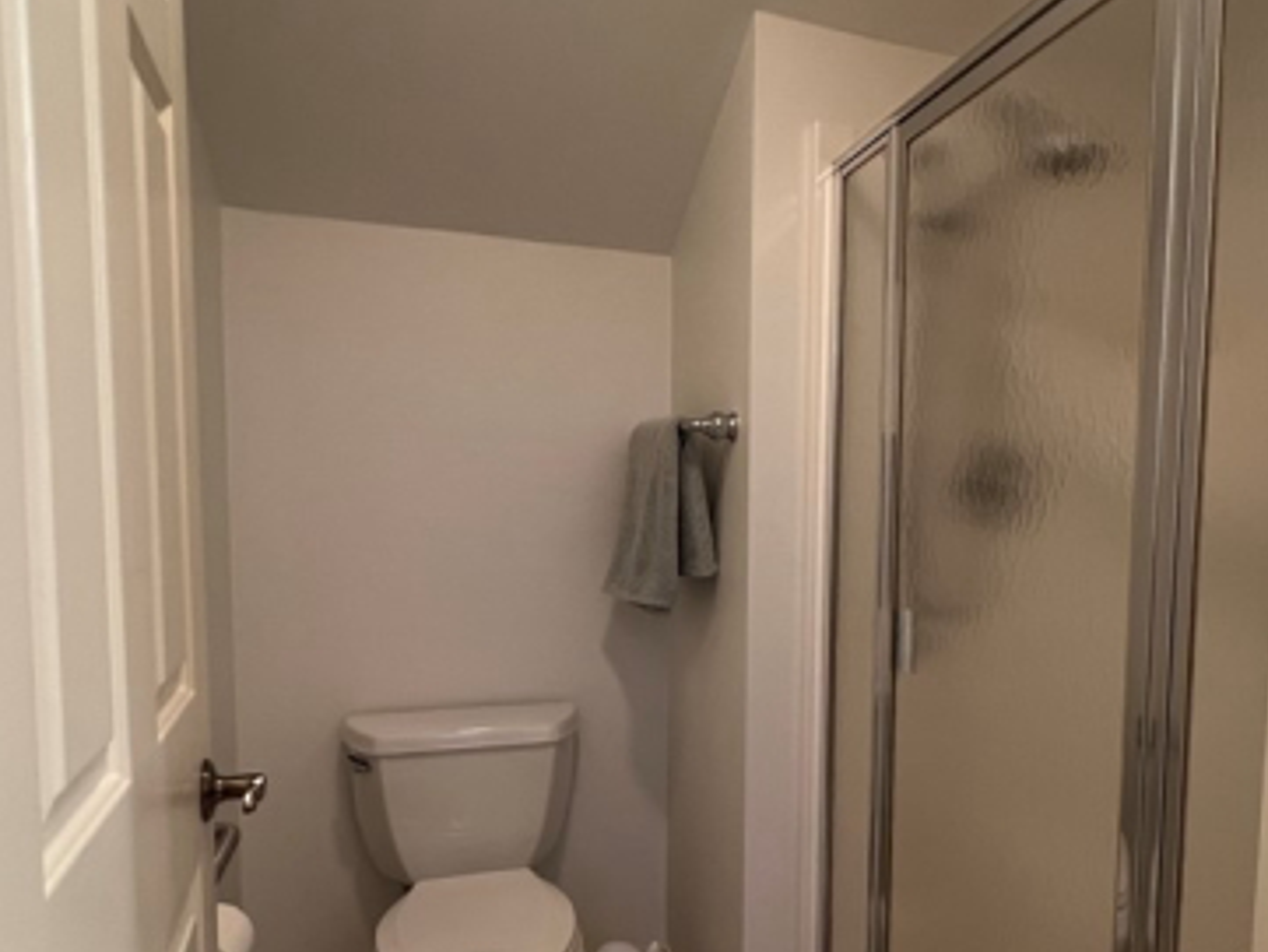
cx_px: 792
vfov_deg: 56.4
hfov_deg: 70.4
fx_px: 879
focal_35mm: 24
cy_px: 576
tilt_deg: -4.8
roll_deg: -0.8
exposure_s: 1/60
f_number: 1.8
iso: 200
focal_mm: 1.57
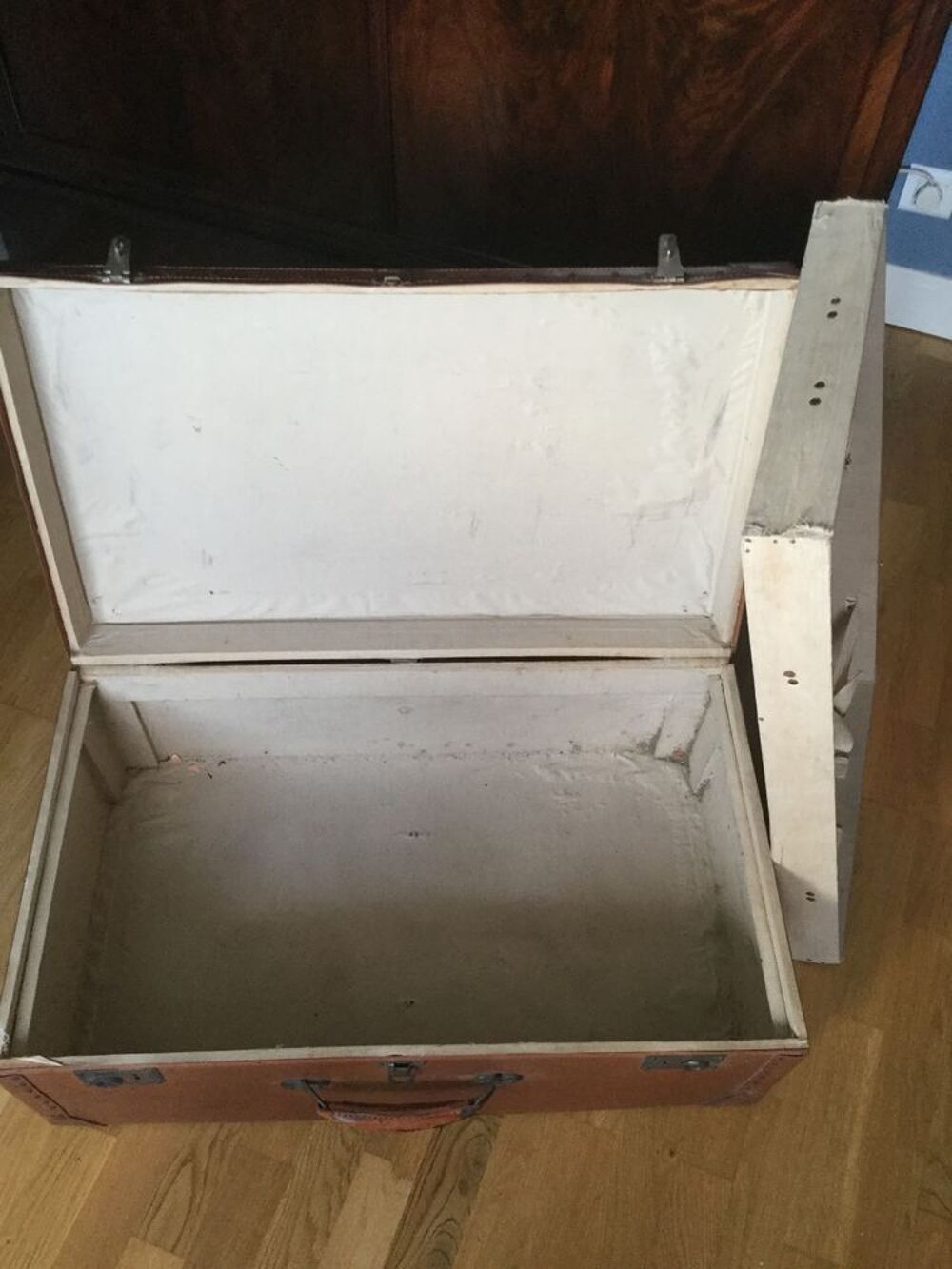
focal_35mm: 31
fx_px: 1137
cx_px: 476
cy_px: 634
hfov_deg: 45.4
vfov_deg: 58.3
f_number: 2.4
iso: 160
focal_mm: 3.3
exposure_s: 1/33
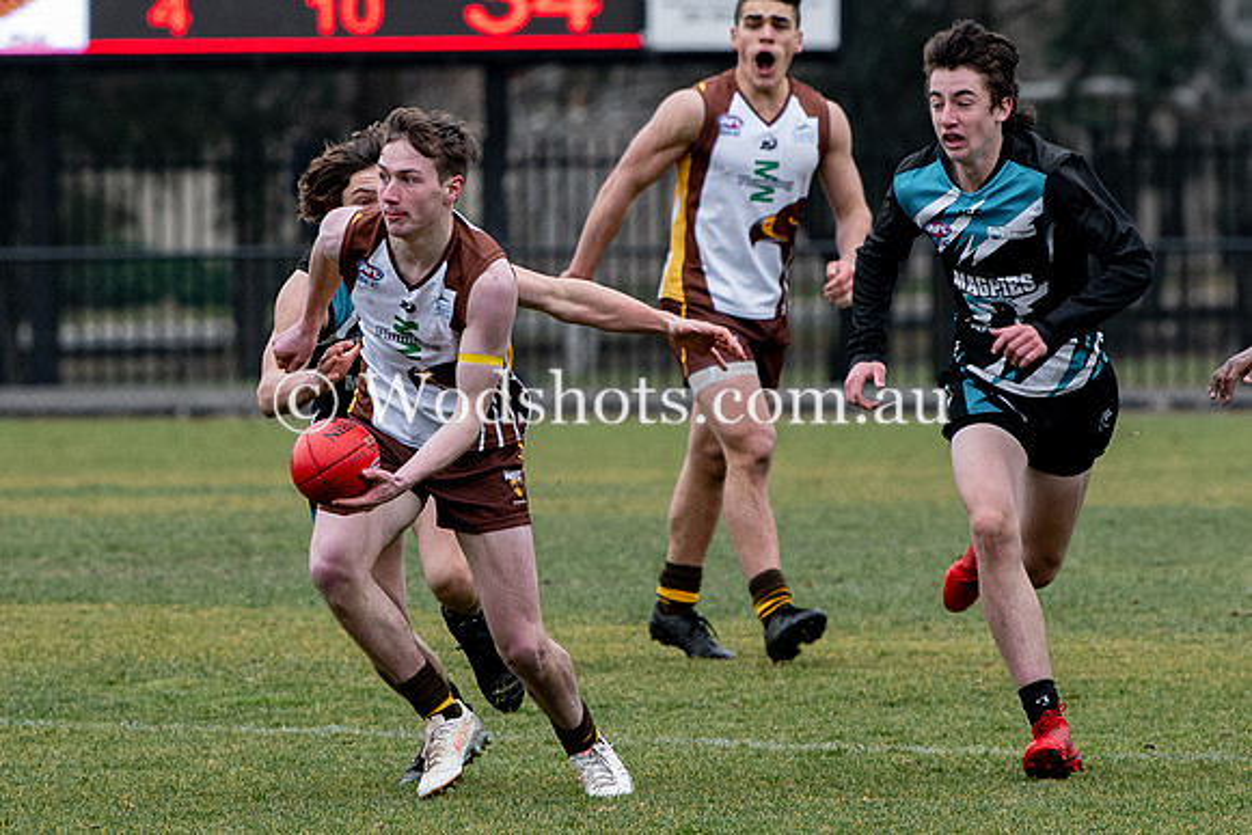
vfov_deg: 1.8
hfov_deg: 2.7
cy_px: 301
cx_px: 438
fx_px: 26158
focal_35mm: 752
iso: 320
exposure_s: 1/800
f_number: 4
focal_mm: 200
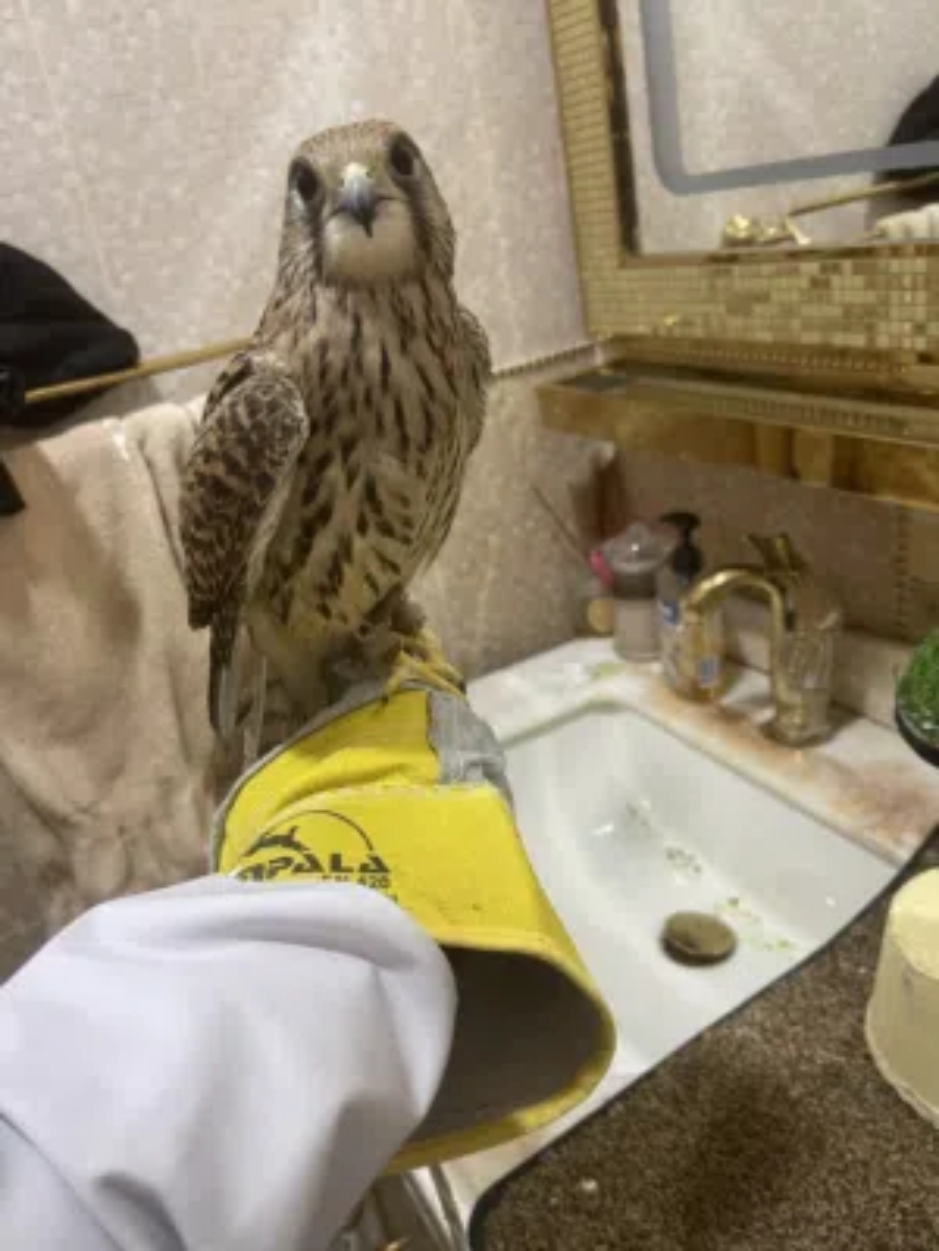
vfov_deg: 69.4
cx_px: 470
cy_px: 626
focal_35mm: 25
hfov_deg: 54.9
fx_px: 904
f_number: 1.6
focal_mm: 5.1
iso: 160
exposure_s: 1/50
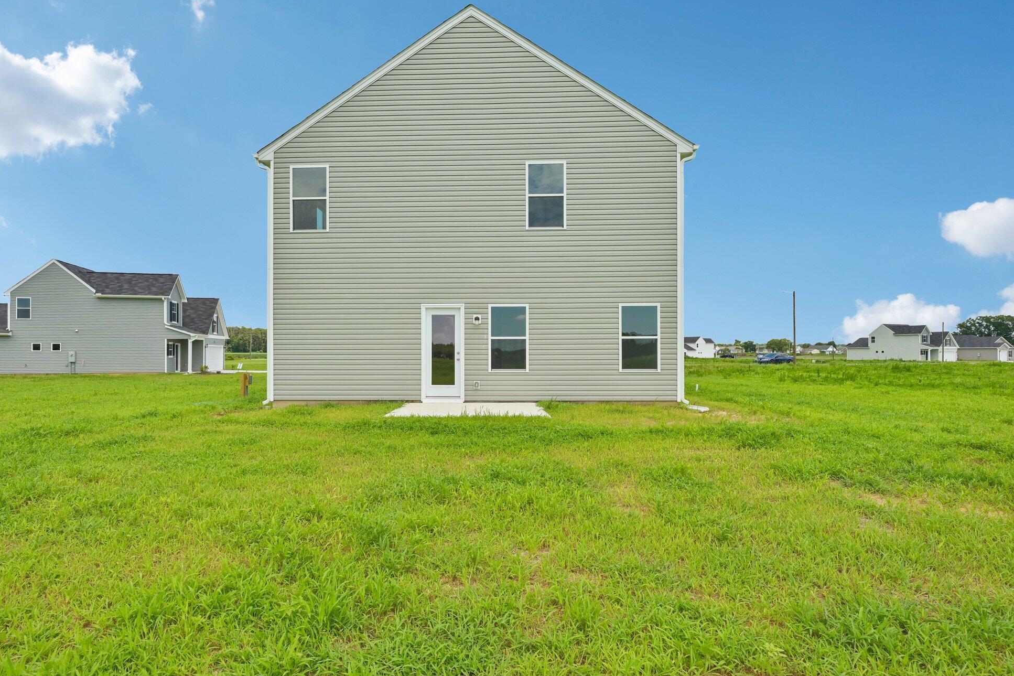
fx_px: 507
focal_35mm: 18
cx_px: 478
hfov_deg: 89.9
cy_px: 340
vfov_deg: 67.4
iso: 100
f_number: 8
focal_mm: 17
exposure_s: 1/640
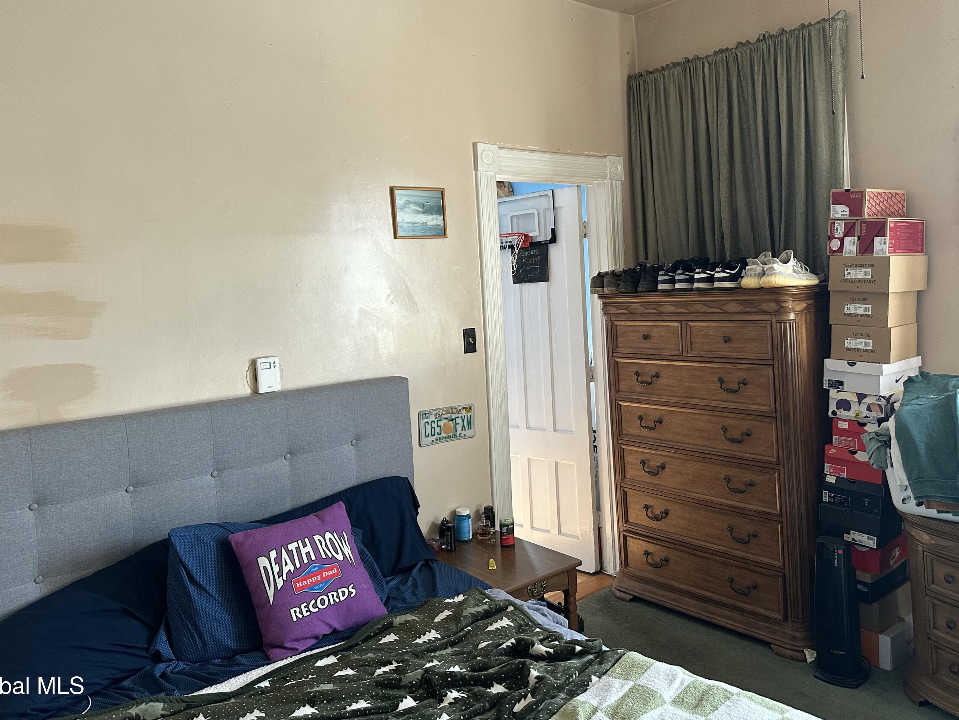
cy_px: 304
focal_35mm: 28
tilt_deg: -0.9
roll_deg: +2.1
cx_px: 520
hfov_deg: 63.3
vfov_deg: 49.6
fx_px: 776
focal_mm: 6.86
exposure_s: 1/63
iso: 250
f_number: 1.78
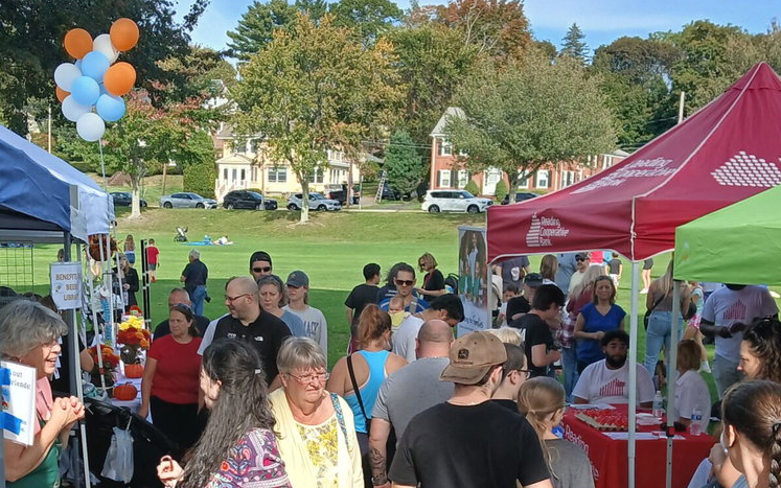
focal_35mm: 59
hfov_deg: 34.4
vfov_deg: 21.6
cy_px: 423
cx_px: 314
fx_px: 1256
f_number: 1.8
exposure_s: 1/360
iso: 20
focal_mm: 3.98
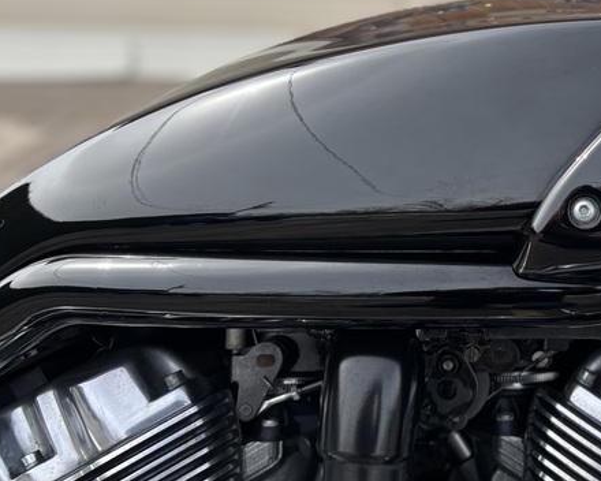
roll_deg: -2.5
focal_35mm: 59
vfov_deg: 25.6
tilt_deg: -16.1
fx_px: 1049
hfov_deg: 30.1
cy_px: 133
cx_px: 578
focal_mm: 5.96
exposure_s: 1/1263
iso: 50
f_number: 1.6
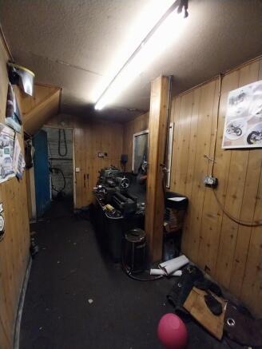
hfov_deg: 89.9
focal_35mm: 13
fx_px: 131
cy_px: 174
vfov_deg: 106.2
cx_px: 131
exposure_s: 1/14.3
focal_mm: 1.13
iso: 323
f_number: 2.2
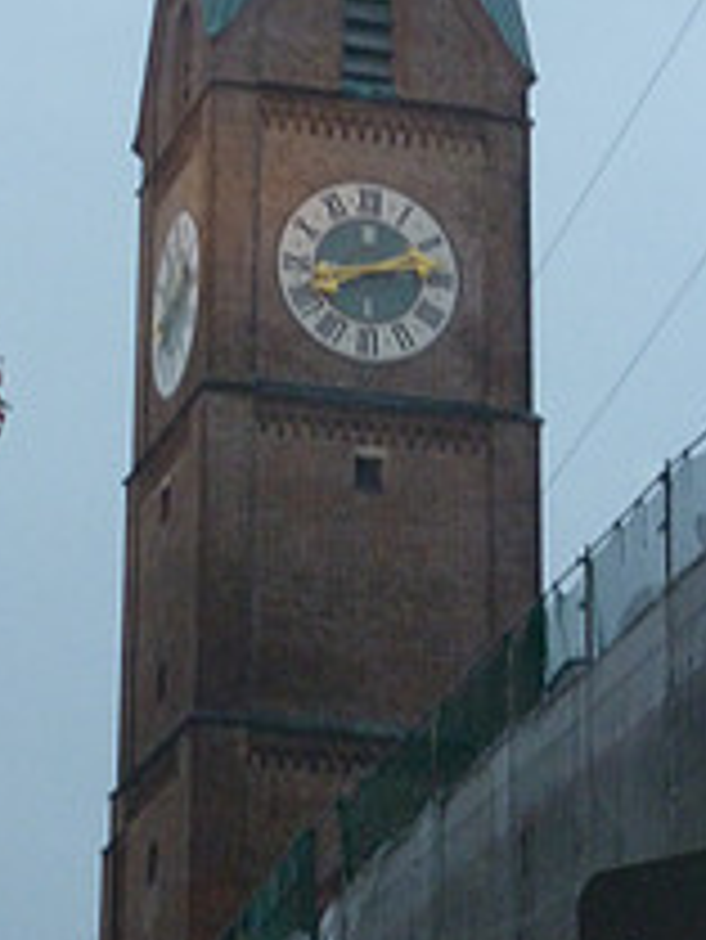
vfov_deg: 12.6
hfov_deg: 9.6
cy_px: -40
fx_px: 4211
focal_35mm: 155
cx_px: 110
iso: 320
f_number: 4.1
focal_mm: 11.9
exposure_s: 1/40
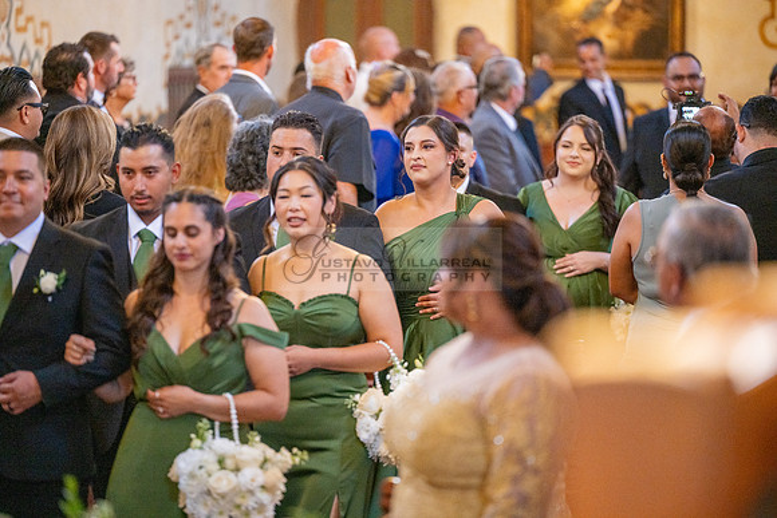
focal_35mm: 200
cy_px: 259
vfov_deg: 6.9
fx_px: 4317
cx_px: 388
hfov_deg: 10.3
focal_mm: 200
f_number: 3.2
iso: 1250
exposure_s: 1/320
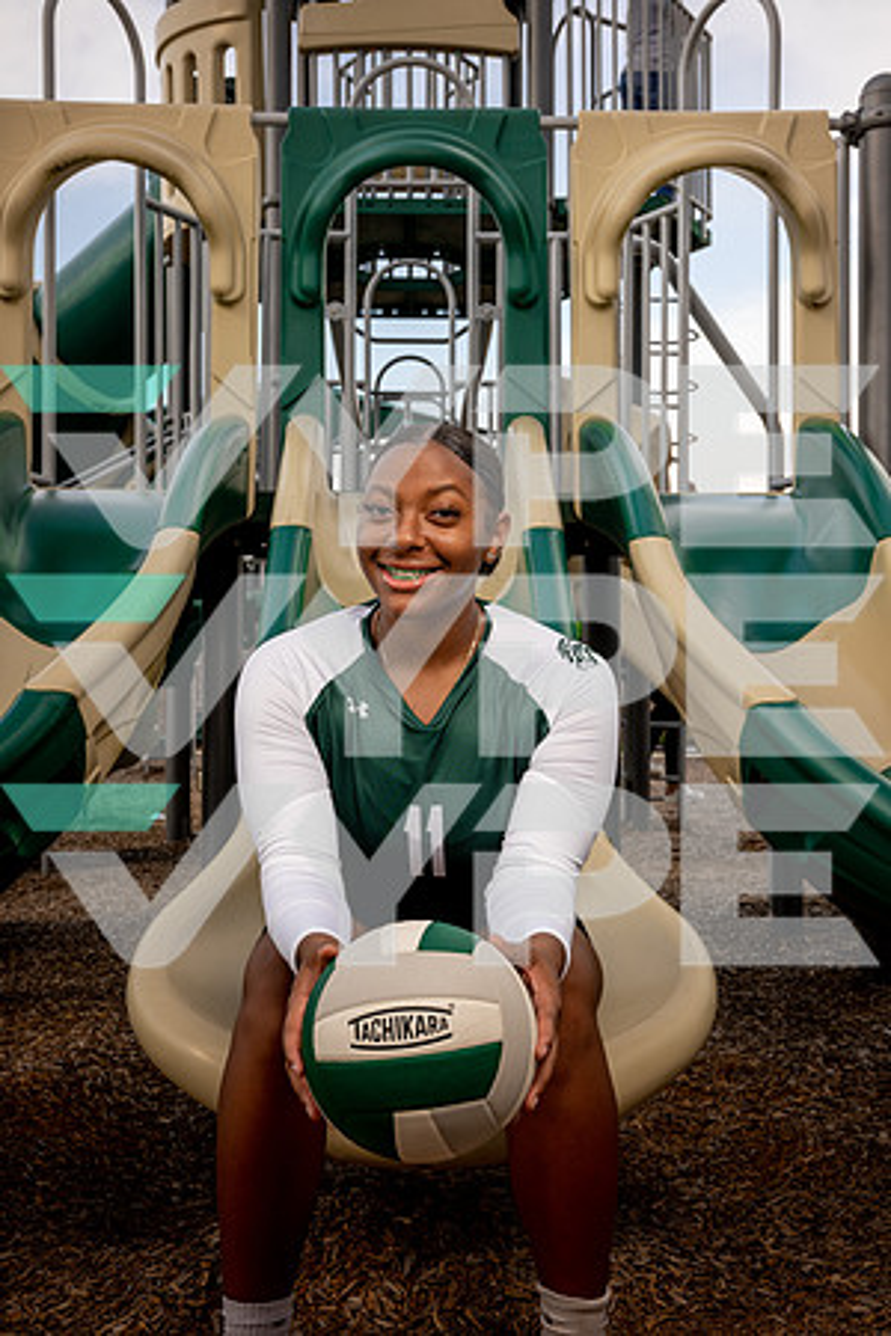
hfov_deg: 29.2
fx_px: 1708
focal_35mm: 46
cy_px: 668
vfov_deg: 42.7
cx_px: 446
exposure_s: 1/250
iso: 250
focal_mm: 46
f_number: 9
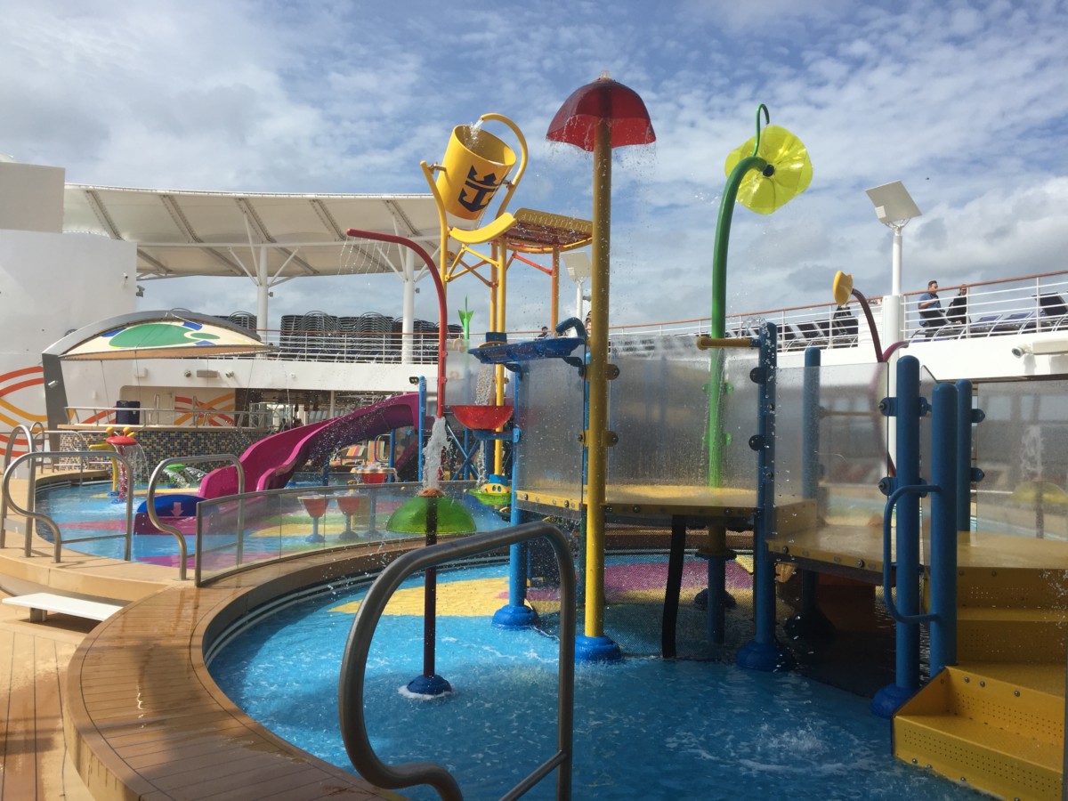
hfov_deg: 61.7
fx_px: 895
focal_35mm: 29
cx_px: 534
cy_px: 400
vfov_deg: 48.2
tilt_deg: +1.2
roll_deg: -0.5
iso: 32
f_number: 2.2
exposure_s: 1/2639
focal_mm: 4.15
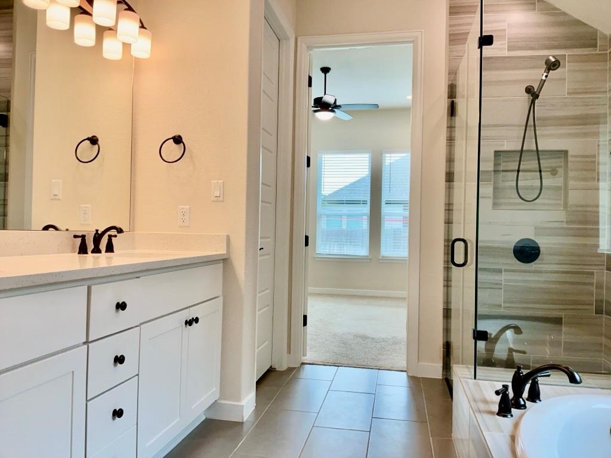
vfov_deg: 51.4
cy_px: 229
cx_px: 306
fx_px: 477
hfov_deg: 65.3
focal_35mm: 27
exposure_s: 1/149
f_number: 1.8
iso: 32
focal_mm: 3
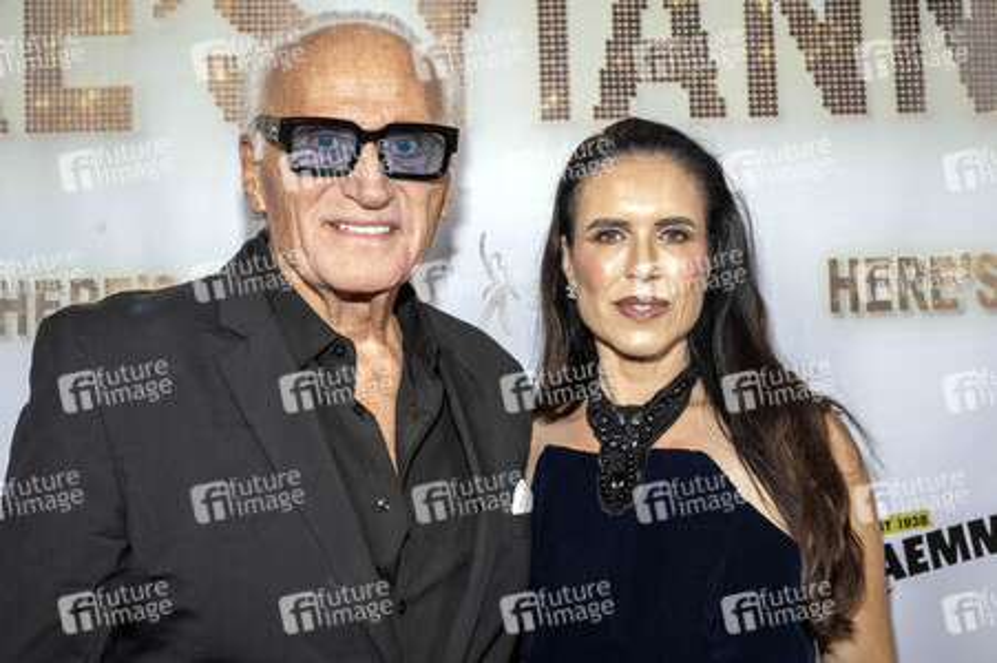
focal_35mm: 47
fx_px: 1301
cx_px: 498
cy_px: 332
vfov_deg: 28.6
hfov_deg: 41.9
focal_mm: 47
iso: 640
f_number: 6.3
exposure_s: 1/200
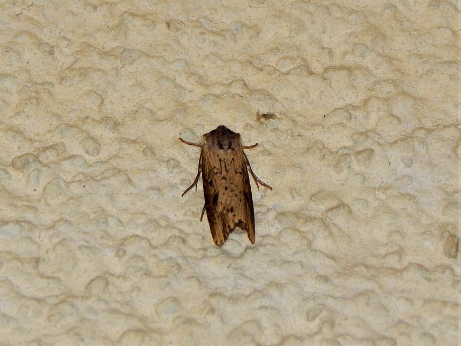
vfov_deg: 4.7
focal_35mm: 315
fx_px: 4196
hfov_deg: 6.3
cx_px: 230
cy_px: 173
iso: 200
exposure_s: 1/60
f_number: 5.7
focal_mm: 56.5
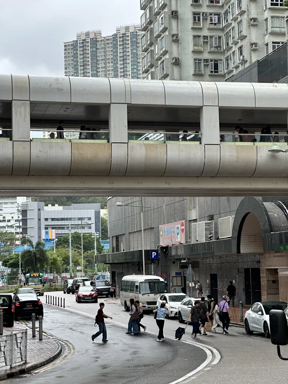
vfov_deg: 25.3
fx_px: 854
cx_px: 144
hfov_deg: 19.1
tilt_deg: +5.2
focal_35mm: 77
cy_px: 192
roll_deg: +0.4
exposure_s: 1/165
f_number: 2.8
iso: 32
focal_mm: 9
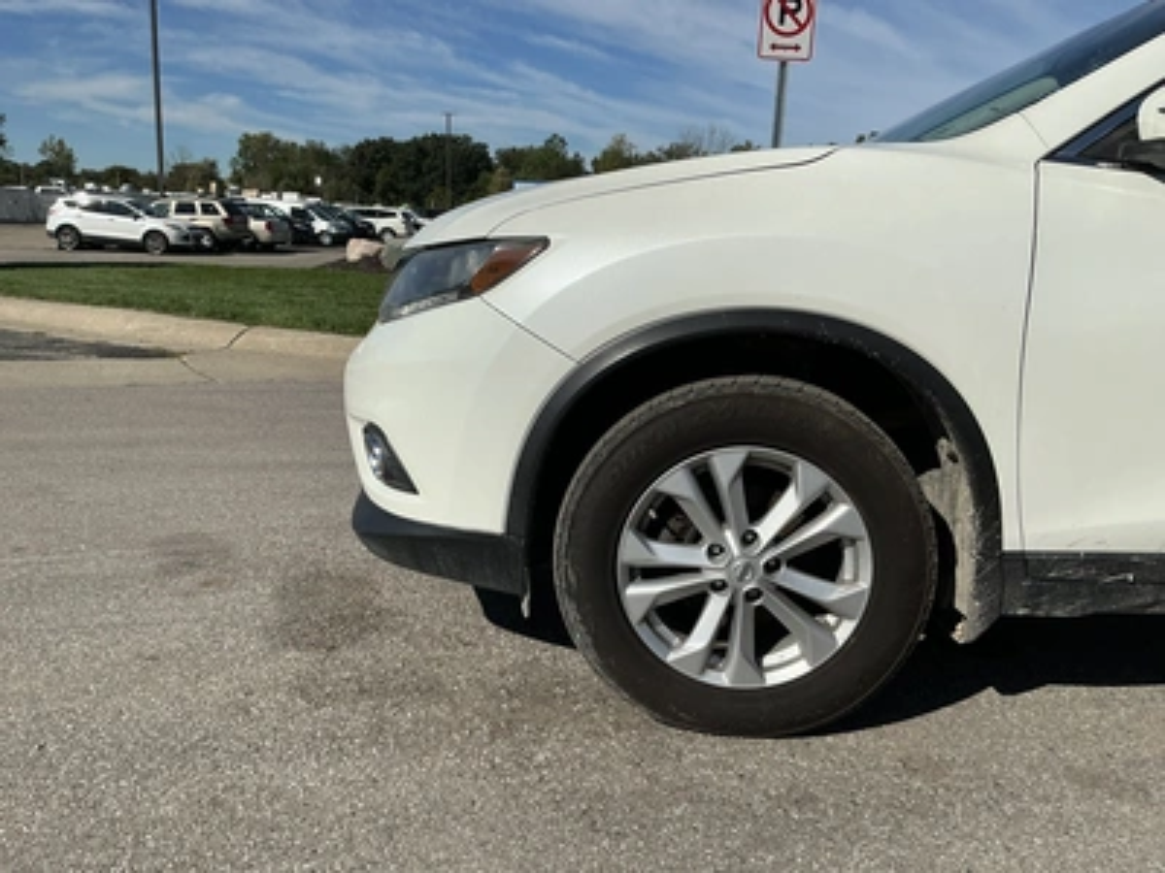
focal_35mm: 28
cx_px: 582
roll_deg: -2.1
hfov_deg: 63.4
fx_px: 942
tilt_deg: -11.3
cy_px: 436
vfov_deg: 49.7
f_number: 1.8
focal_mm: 3
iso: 25
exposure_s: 1/4785
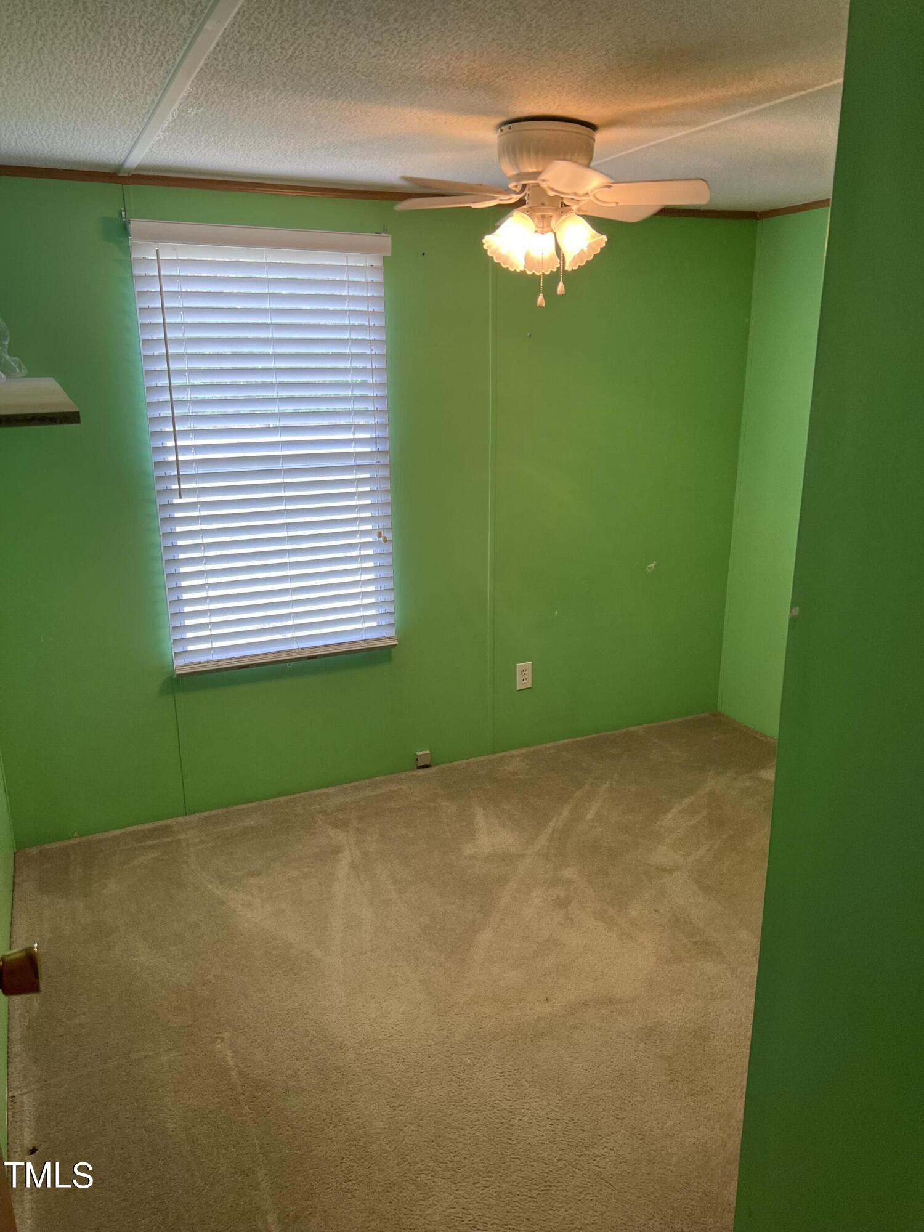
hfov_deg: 53.1
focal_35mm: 26
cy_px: 616
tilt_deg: -14.1
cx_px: 462
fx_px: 925
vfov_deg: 67.3
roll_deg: -0.2
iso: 80
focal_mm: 5.7
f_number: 1.5
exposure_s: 1/120
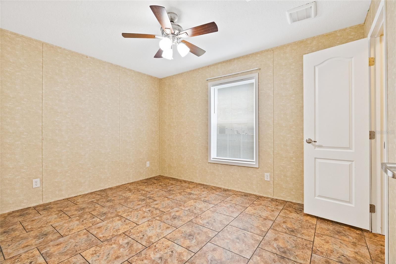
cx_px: 198
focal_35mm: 16
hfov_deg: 96.7
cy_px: 132
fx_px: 176
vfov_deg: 73.8
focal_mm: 16
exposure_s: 1/30
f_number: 9
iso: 4000
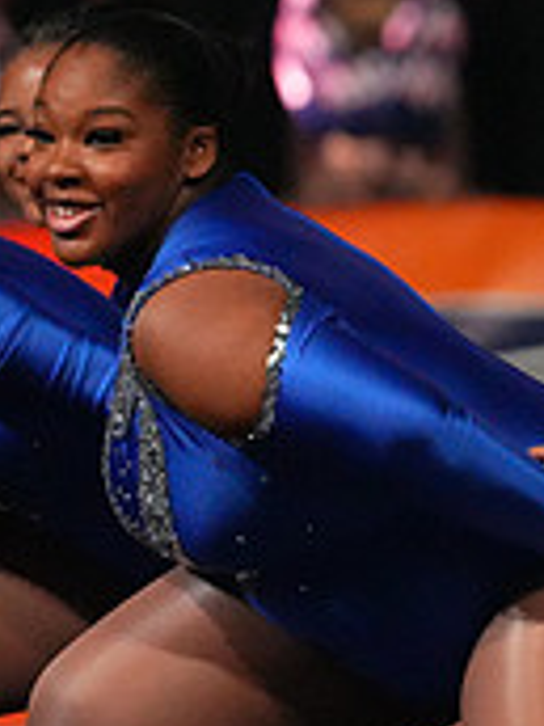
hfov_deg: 1.5
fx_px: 20388
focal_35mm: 973
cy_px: 82
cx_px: 1219
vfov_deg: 2.0
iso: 16000
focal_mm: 300
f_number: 3.5
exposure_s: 1/1250
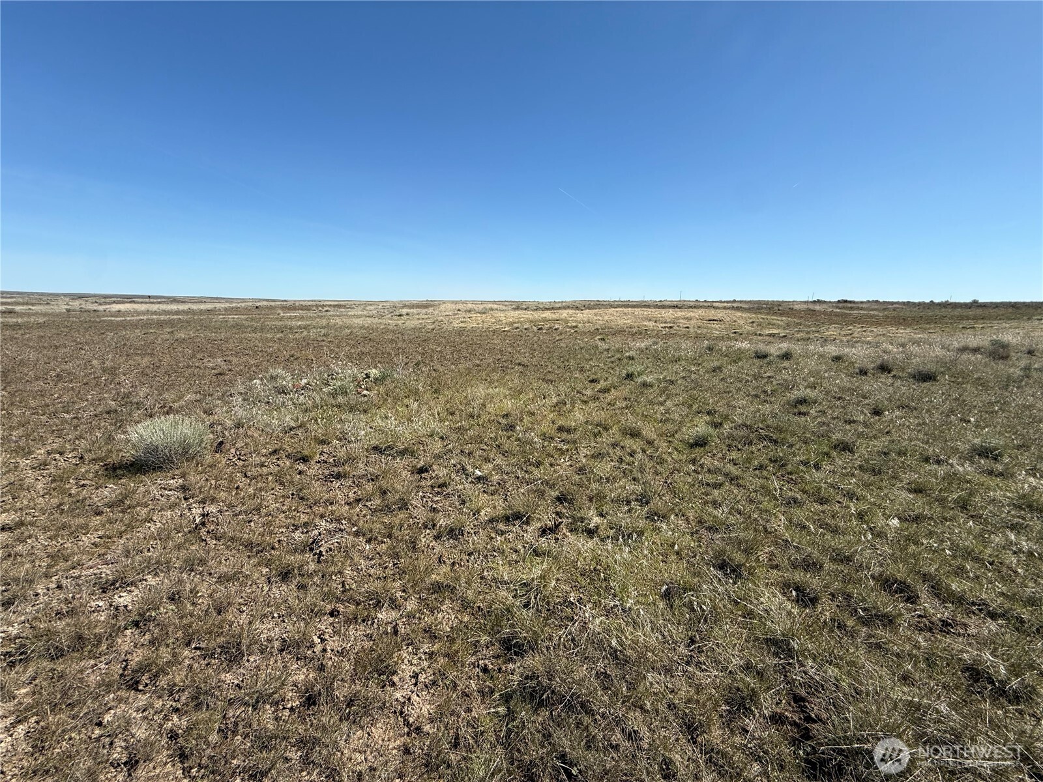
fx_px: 422
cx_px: 522
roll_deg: -2.1
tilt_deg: -10.6
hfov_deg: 102.1
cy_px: 391
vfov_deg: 85.7
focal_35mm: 14
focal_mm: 2.22
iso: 50
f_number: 2.2
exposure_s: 1/1901
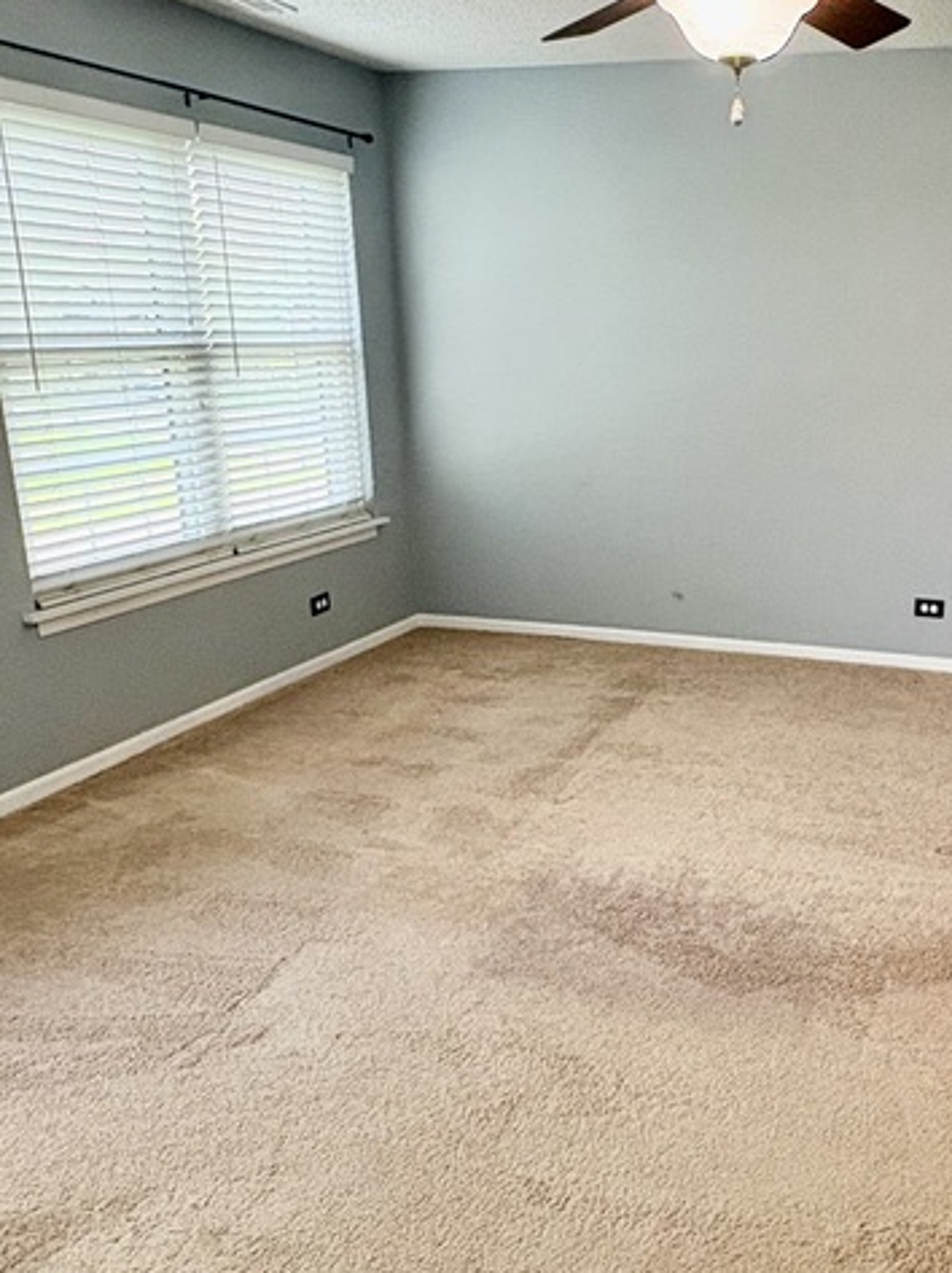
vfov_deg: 56.8
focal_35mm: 32
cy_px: 657
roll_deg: -1.1
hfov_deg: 42.4
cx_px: 742
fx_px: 1175
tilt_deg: -14.9
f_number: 2.2
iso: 320
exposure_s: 1/60
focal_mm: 2.22
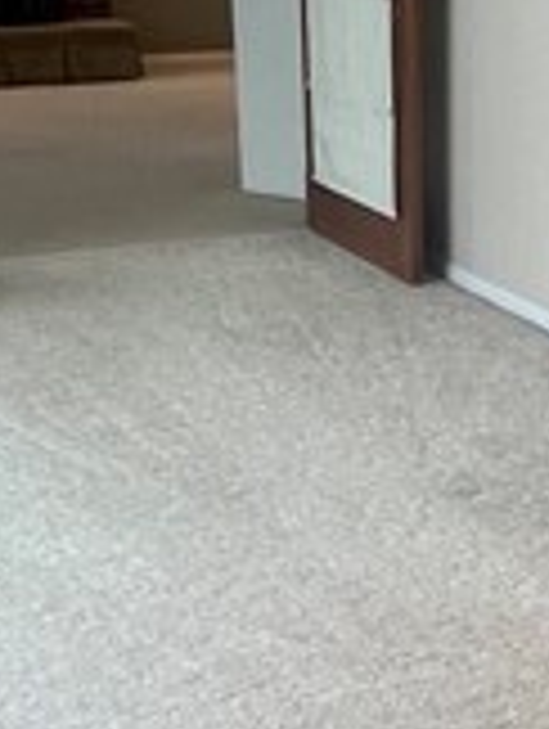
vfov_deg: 23.1
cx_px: 477
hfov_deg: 17.8
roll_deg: +0.0
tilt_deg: -24.4
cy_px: 670
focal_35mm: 82
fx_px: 1729
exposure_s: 1/120
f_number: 1.8
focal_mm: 1.57
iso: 160
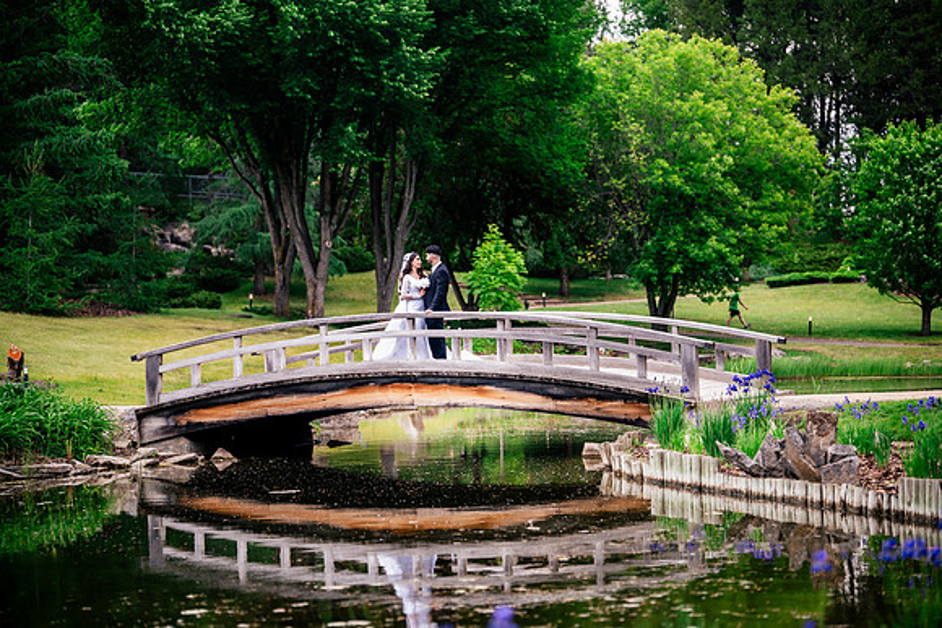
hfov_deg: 22.1
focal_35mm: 92
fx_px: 2408
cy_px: 314
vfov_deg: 14.9
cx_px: 471
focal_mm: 92
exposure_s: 1/200
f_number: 2
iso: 64
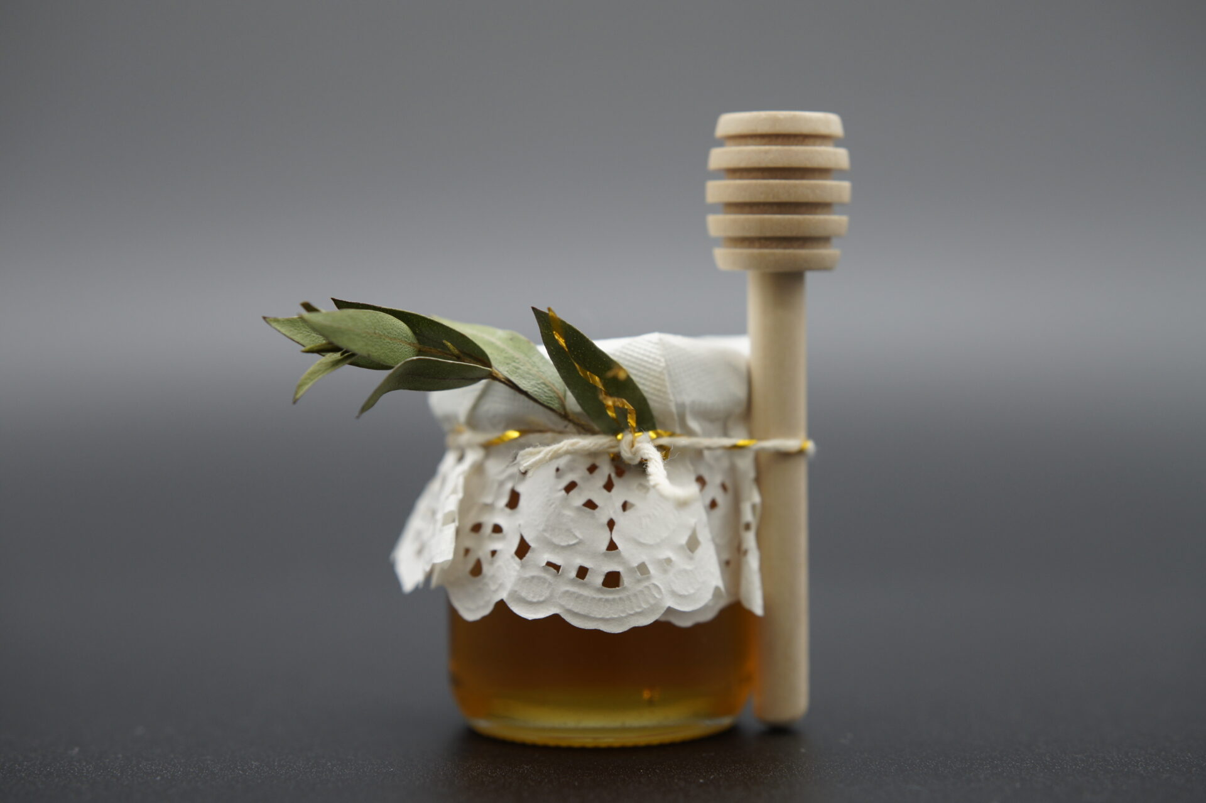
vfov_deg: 31.9
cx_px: 603
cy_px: 402
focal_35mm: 42
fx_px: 1406
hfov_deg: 46.4
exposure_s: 1/60
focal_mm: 28
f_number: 3.5
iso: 200
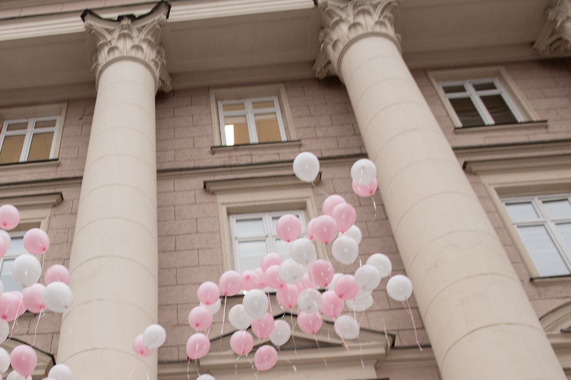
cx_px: 131
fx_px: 777
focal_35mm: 49
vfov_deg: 26.6
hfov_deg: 39.1
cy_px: 345
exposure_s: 1/160
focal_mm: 24
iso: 640
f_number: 5
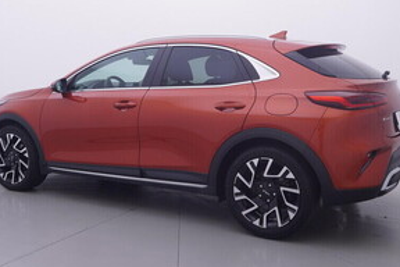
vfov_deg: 31.0
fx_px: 477
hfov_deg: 45.5
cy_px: 95
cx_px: 191
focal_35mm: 43
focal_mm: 15
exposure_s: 1/80
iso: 200
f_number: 5
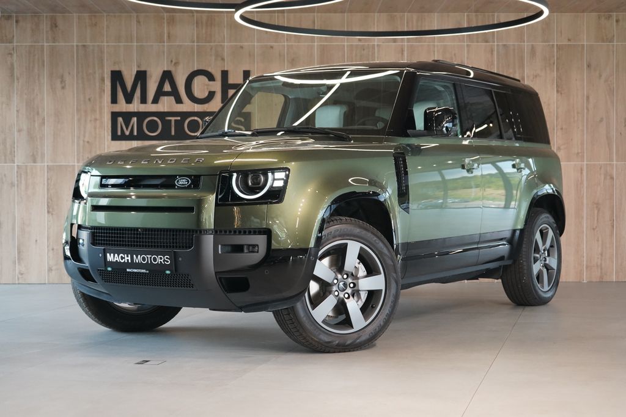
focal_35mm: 62
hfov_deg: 32.4
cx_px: 313
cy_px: 208
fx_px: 1078
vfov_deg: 21.9
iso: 5000
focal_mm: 62
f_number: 5.6
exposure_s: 1/160
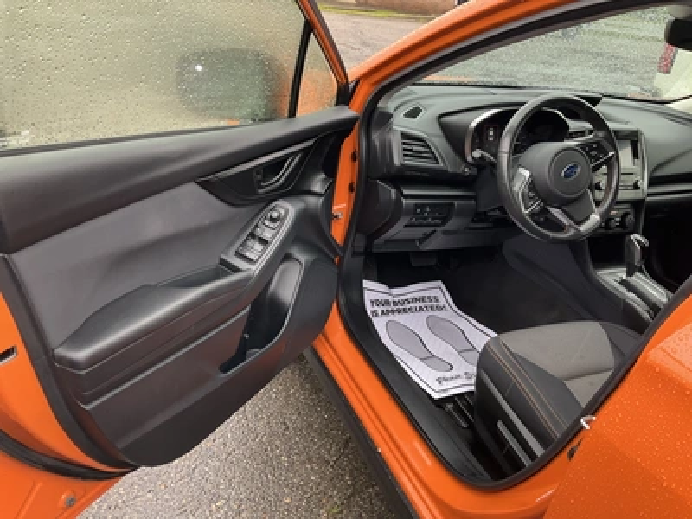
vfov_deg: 48.2
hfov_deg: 61.7
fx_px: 580
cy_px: 260
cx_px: 346
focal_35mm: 29
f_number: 1.8
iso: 50
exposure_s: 1/122
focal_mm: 3
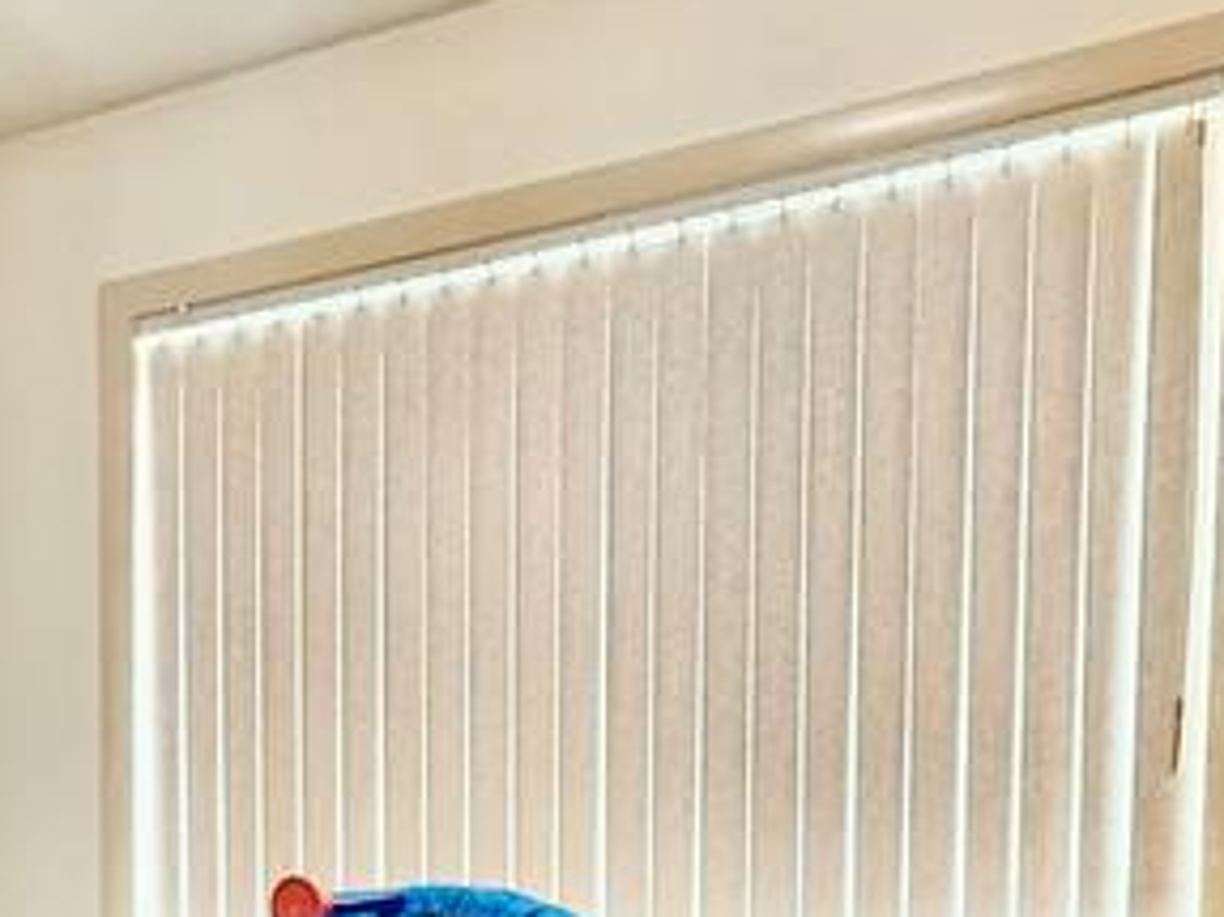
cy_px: 1207
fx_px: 1767
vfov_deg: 25.0
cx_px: 503
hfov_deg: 38.1
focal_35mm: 50
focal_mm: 2.22
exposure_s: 1/60
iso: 640
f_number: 2.2
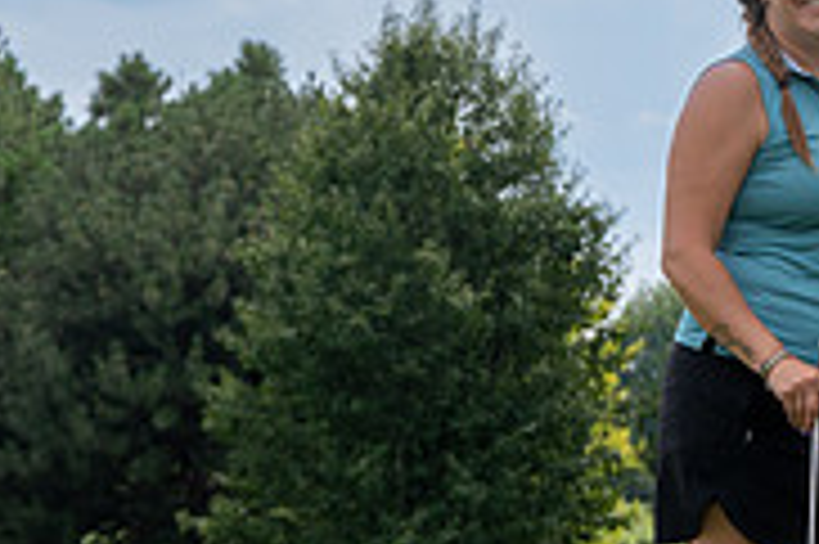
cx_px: 1220
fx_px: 5523
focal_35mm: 243
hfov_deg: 8.3
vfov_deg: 5.6
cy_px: 239
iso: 250
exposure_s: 1/800
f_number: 6.3
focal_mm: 70
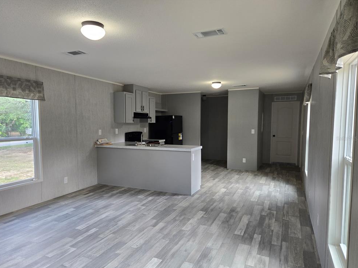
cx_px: 172
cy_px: 138
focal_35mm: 24
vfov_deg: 56.8
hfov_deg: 71.6
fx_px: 248
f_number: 1.8
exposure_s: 1/120
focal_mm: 5.4
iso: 80
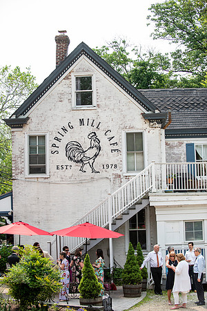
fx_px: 604
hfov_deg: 19.5
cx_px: 104
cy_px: 156
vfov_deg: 28.8
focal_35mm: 70
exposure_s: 1/4000
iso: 640
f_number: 3.5
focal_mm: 70
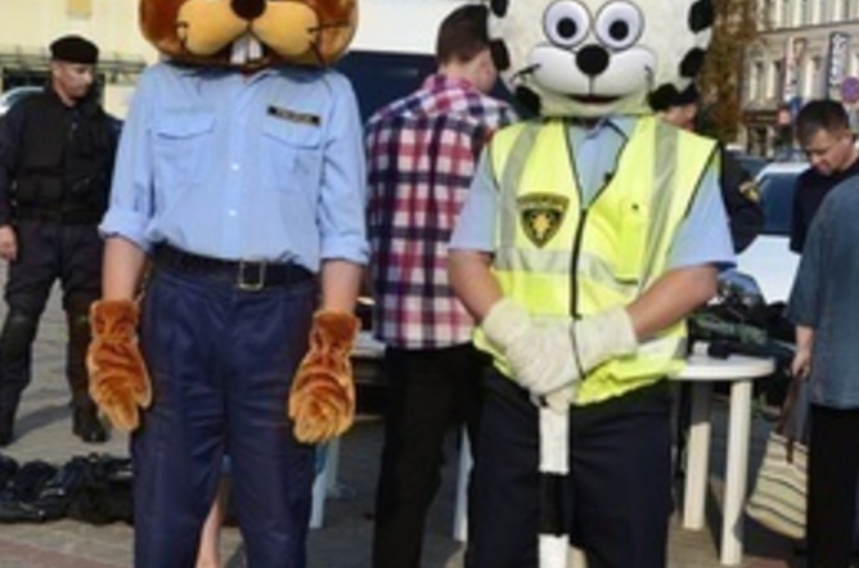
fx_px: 1643
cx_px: 395
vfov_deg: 19.6
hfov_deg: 29.3
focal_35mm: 69
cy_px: 315
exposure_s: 1/250
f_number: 10
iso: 280
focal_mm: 24
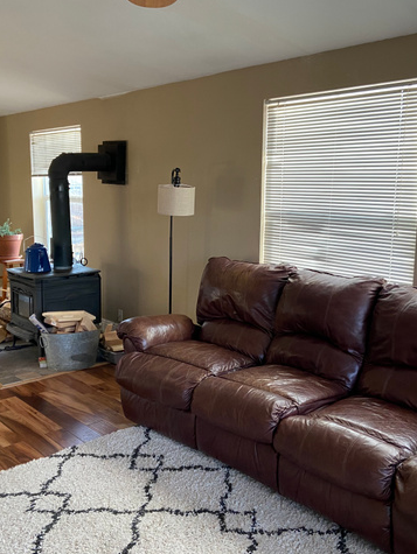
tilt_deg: -9.0
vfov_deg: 52.6
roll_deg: +0.2
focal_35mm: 35
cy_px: 278
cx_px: 194
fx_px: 561
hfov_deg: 40.7
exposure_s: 1/75
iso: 125
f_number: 1.8
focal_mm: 4.25
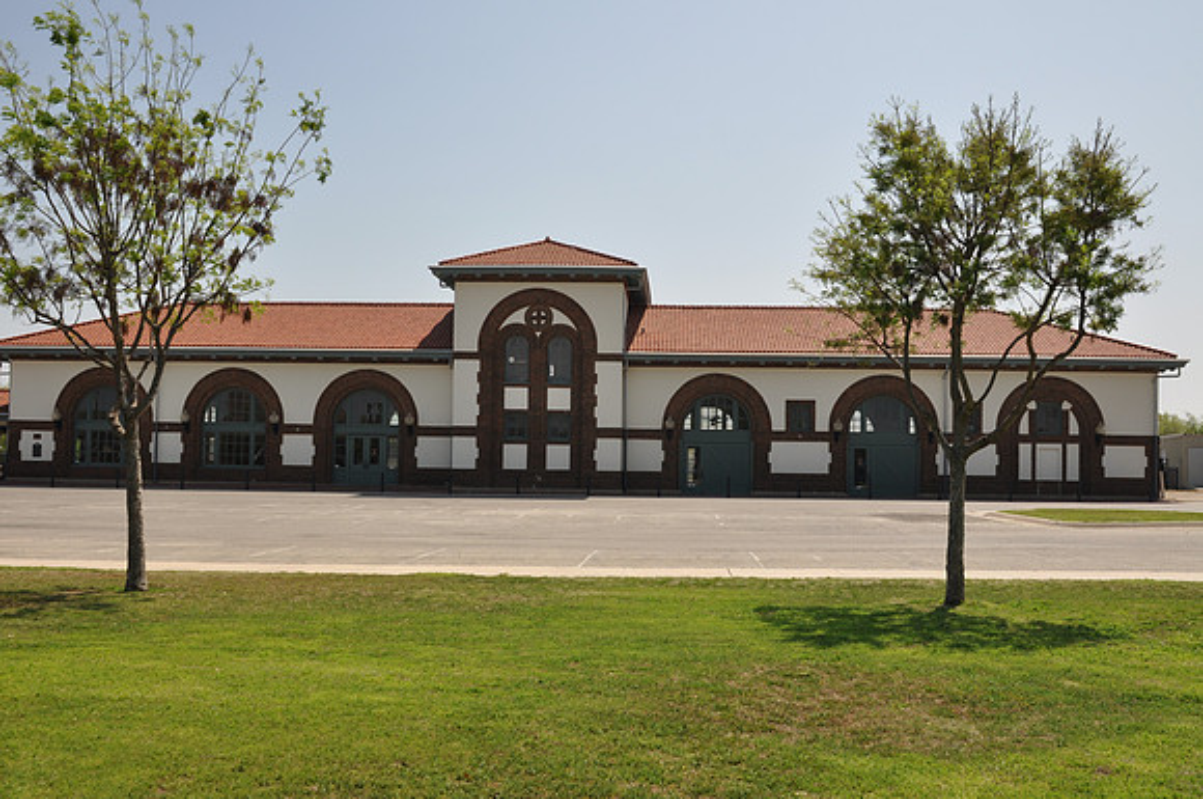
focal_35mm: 36
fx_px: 1201
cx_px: 602
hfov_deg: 53.2
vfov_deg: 36.8
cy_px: 400
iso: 200
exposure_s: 1/160
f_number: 6.3
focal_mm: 24
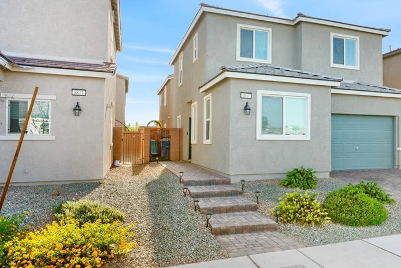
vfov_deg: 42.3
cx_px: 294
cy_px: 131
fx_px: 345
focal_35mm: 31
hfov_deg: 57.6
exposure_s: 1/125
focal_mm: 21
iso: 100
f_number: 9
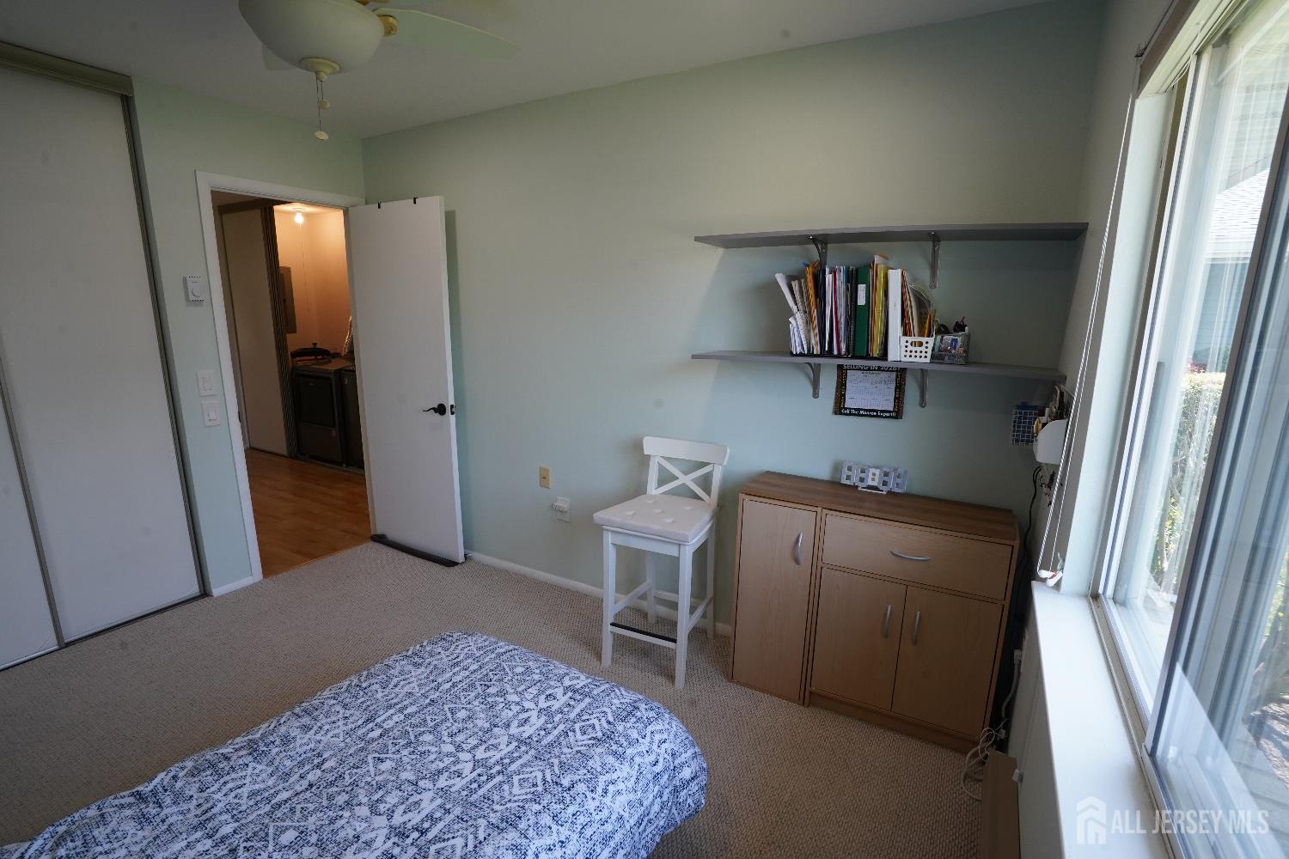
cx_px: 644
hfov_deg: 96.7
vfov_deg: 73.7
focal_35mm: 16
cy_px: 430
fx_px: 573
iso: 2000
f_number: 11
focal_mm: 16
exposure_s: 1/100
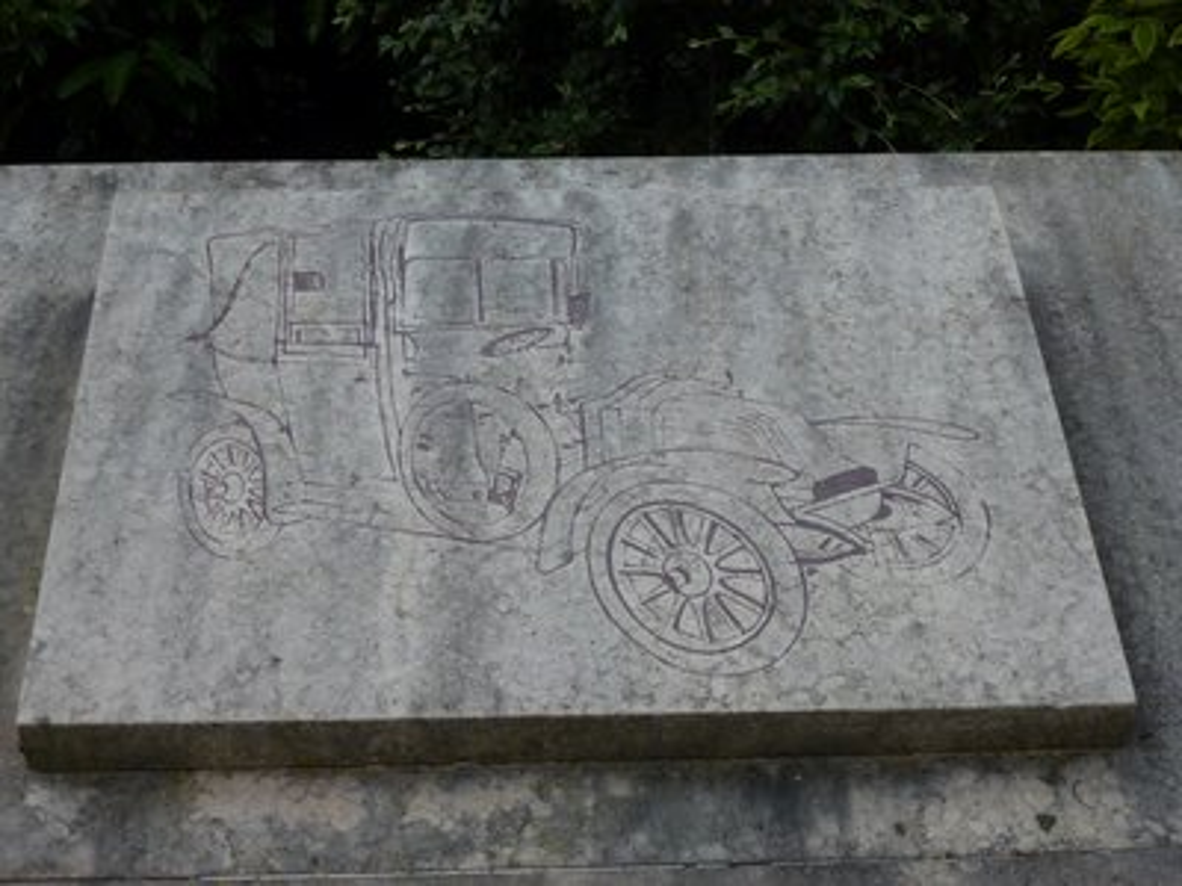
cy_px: 443
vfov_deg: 25.7
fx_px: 1946
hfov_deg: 33.8
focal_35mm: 57
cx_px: 591
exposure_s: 1/250
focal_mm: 10.1
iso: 100
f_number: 4.4
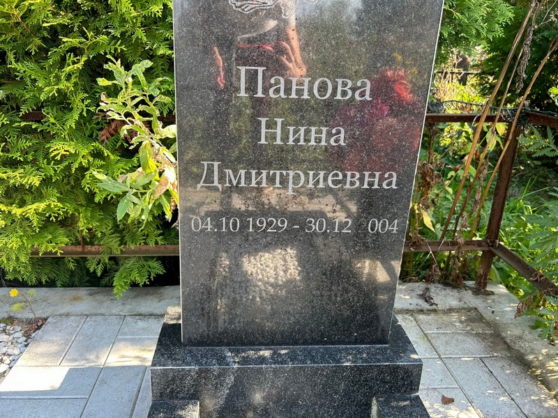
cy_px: 209
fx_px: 419
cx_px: 279
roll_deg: -2.5
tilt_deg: -19.3
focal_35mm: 26
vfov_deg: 53.1
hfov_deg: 67.3
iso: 40
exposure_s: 1/177
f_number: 1.5
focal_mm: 5.7
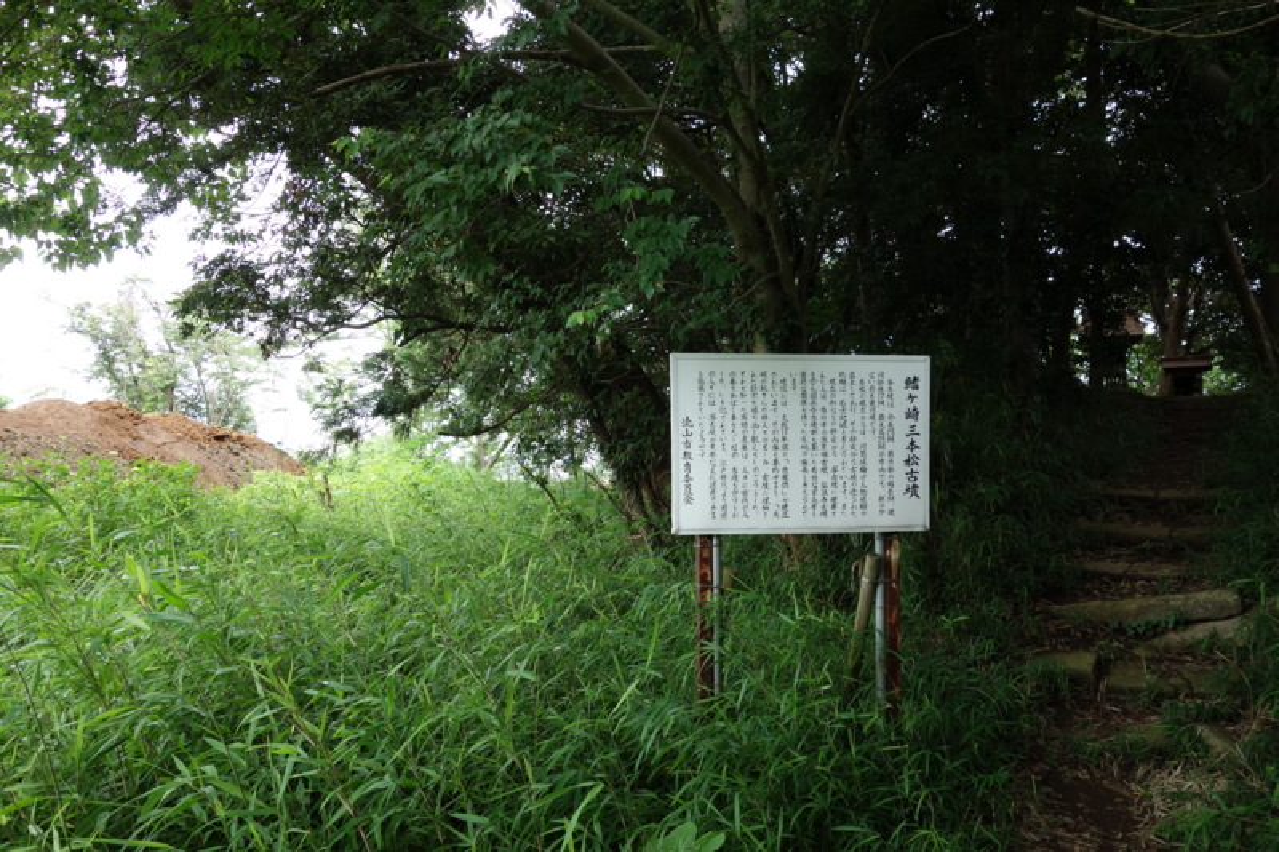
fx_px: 995
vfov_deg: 46.4
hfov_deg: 65.5
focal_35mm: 28
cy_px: 426
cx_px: 640
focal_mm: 10.4
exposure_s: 1/100
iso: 125
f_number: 4
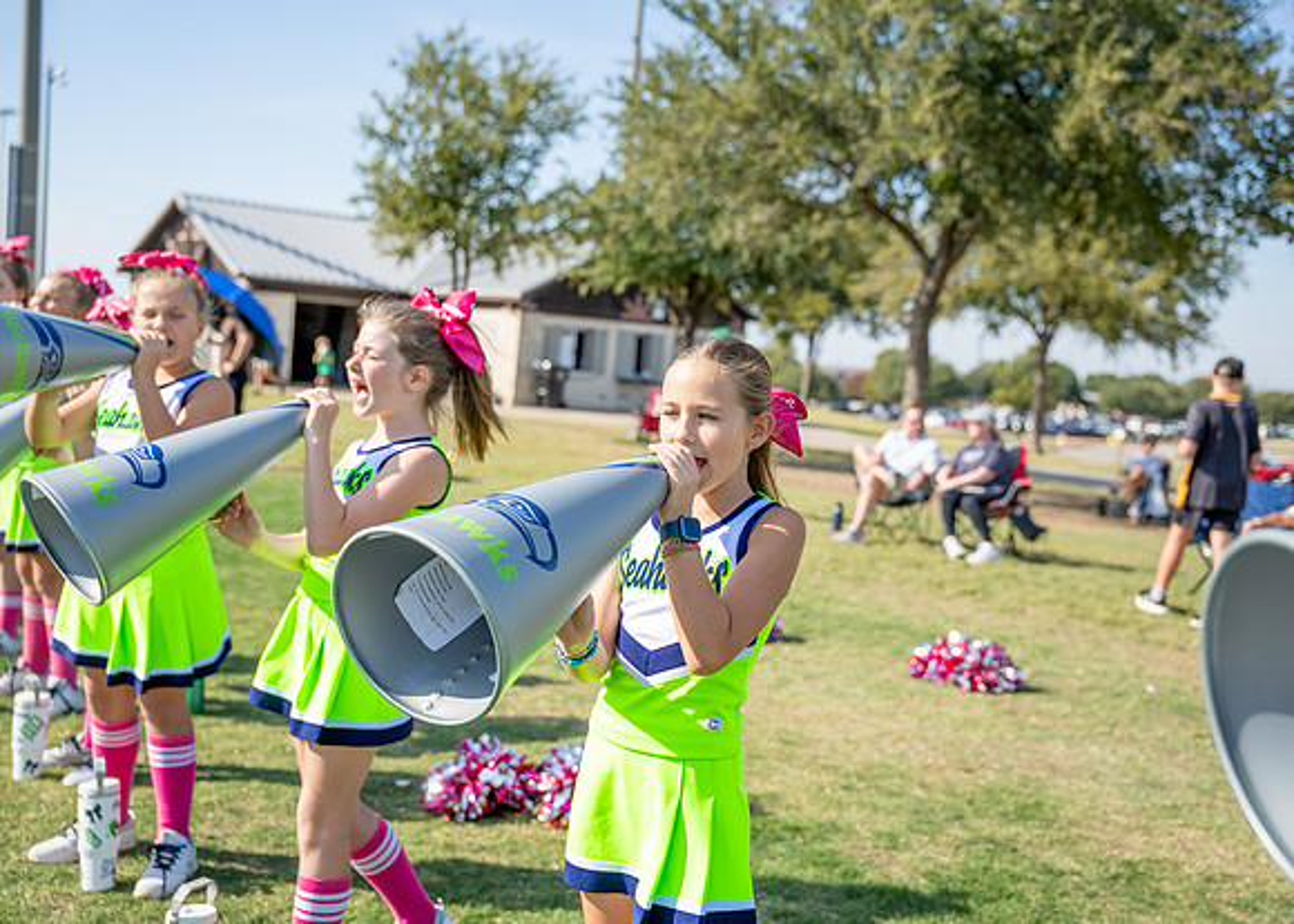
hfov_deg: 48.4
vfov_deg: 35.6
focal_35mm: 39
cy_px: 462
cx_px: 647
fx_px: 1440
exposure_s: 1/1250
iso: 100
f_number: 2.8
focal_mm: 37.4
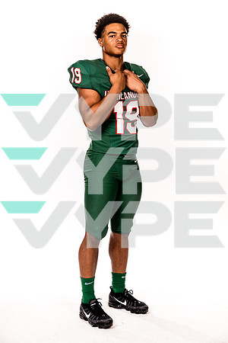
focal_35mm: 58
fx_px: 551
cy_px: 172
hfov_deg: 23.4
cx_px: 114
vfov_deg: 34.5
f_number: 8
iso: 800
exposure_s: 1/400
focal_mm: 58
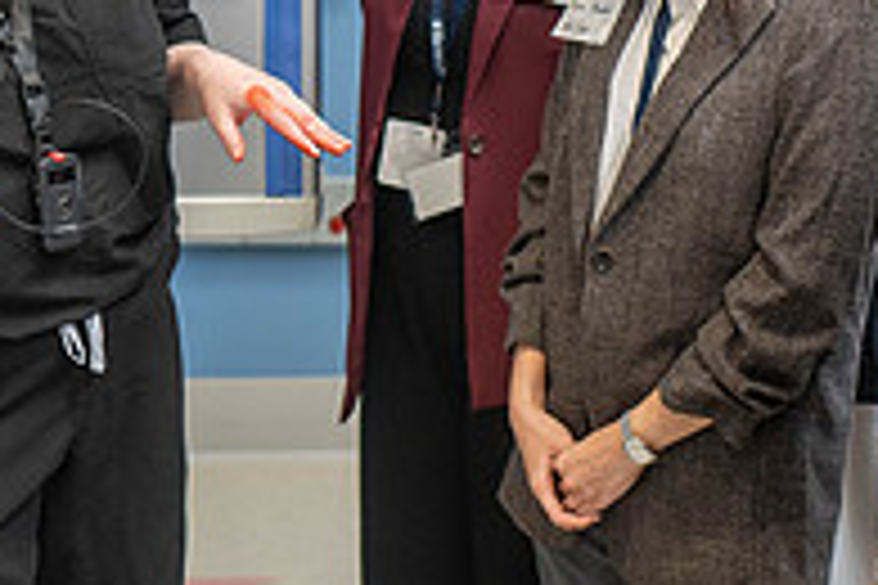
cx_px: 294
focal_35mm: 109
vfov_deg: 12.5
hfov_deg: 18.7
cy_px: 84
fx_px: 2658
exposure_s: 1/400
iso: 640
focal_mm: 35
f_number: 2
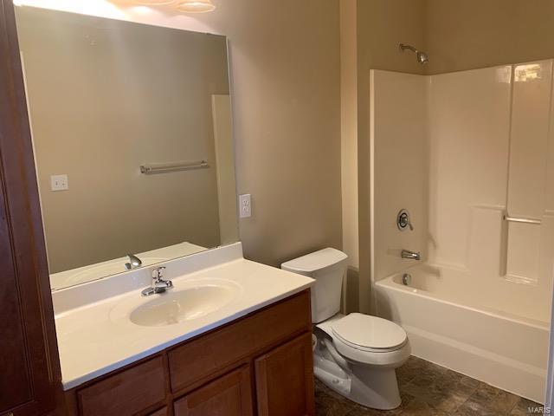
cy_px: 208
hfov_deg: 67.3
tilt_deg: -8.7
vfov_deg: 53.1
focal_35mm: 26
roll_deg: +2.7
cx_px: 277
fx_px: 416
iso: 80
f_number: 1.8
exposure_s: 1/60
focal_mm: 4.25
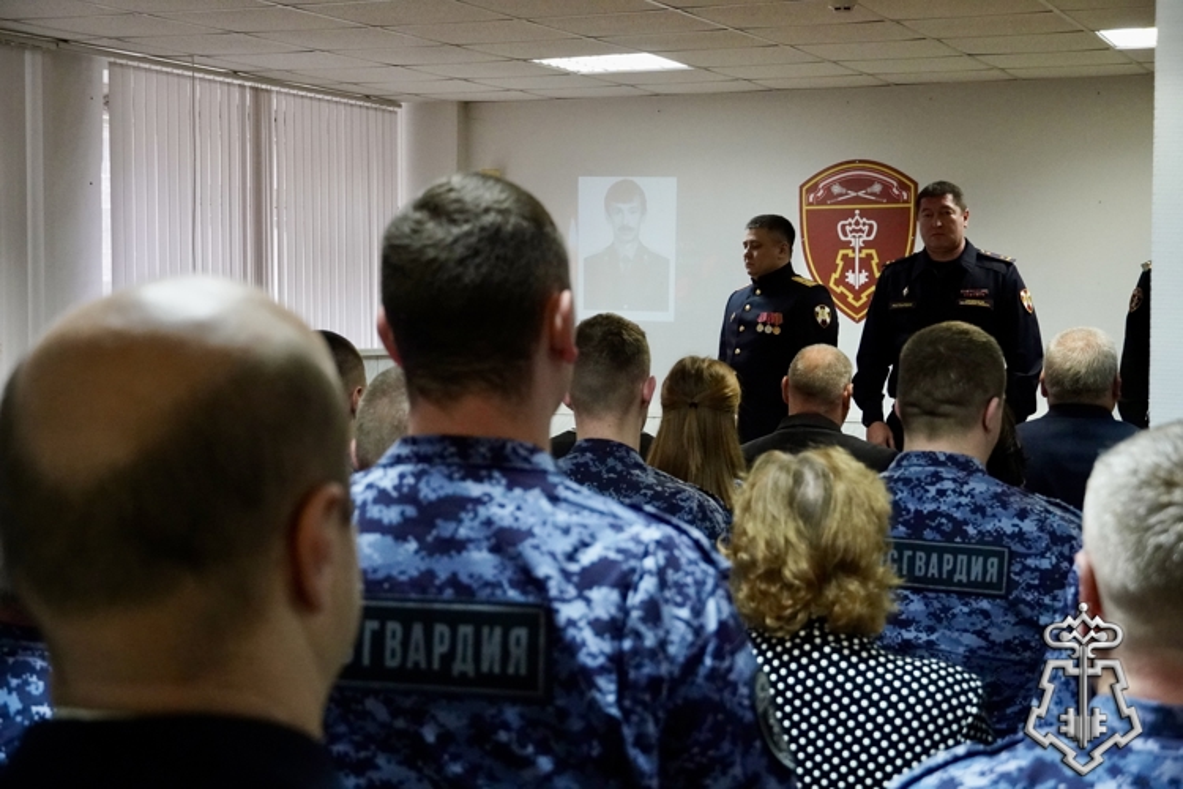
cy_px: 394
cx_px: 592
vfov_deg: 23.8
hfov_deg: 35.1
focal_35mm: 57
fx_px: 1873
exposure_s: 1/160
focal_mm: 38
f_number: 4.5
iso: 4000
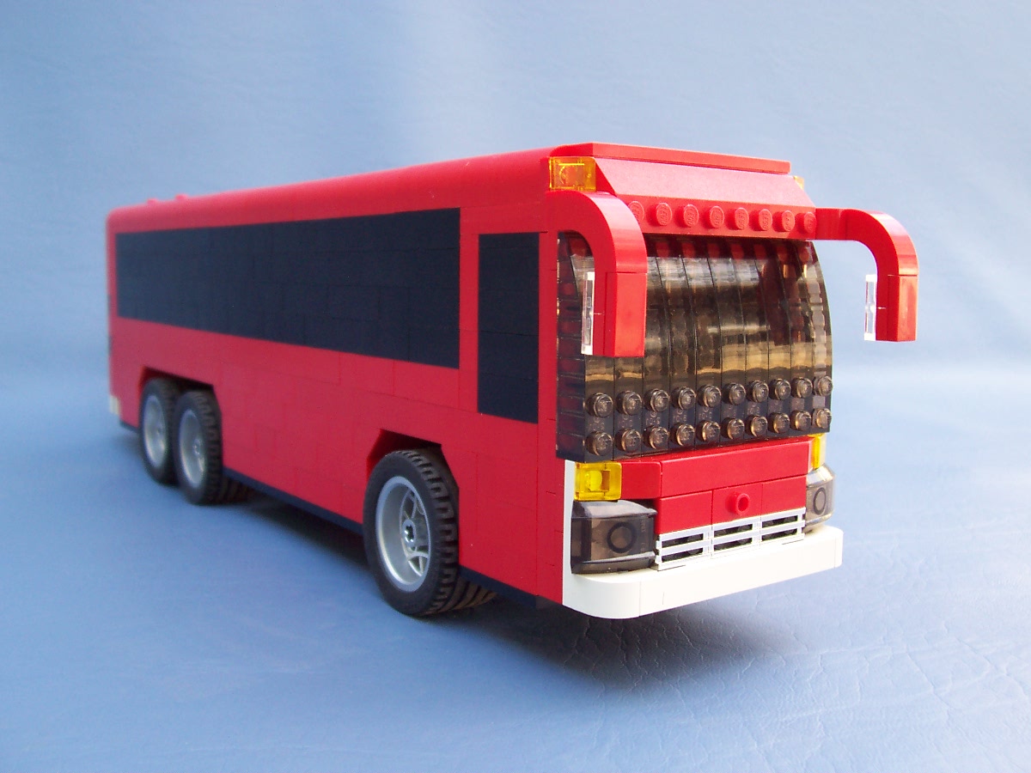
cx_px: 516
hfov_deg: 50.1
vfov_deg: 38.7
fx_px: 1102
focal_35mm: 37
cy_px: 386
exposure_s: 1/125
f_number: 2.8
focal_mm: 5.6
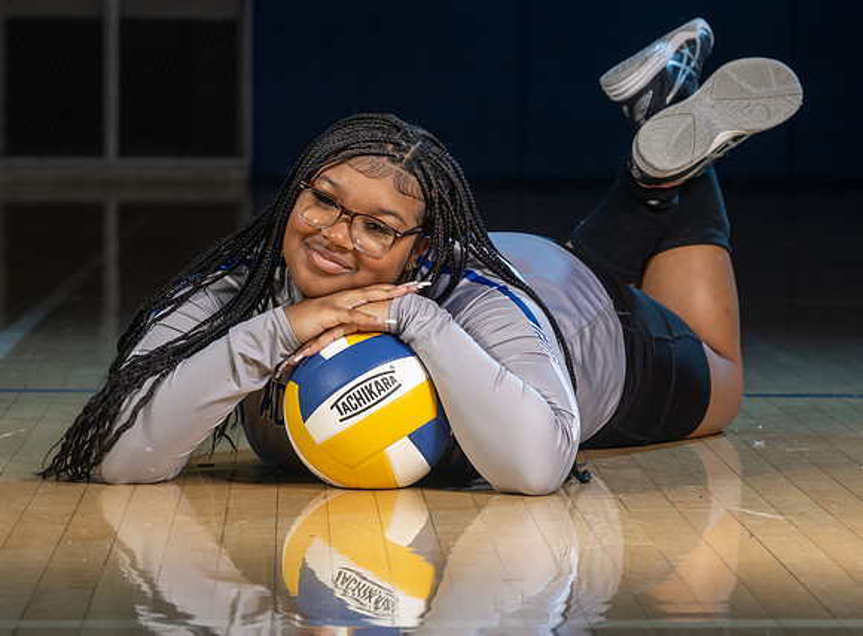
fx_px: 4530
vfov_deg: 8.0
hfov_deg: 10.9
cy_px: 261
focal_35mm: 183
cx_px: 393
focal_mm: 101
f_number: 6.3
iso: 80
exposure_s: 1/125
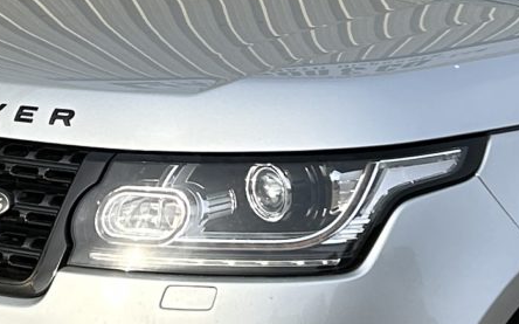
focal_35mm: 159
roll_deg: +0.0
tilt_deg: -0.5
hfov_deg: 13.1
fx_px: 2248
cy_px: -153
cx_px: 95
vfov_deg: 8.1
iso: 50
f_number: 1.5
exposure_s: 1/1869
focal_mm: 5.7
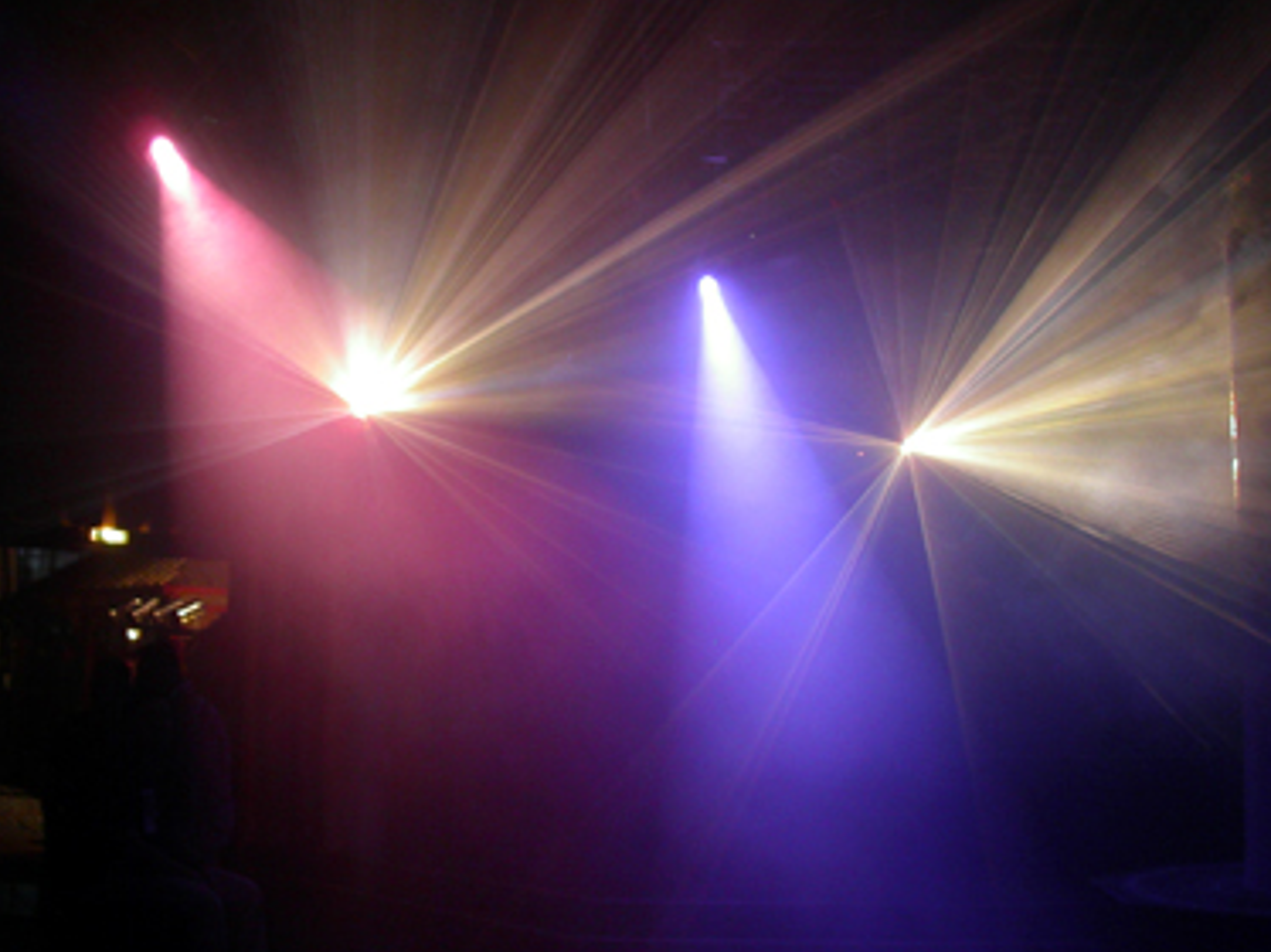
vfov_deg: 35.1
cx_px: 654
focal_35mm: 41
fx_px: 1504
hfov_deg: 45.8
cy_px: 452
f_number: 2.8
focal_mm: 7.8
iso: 200
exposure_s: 1/4
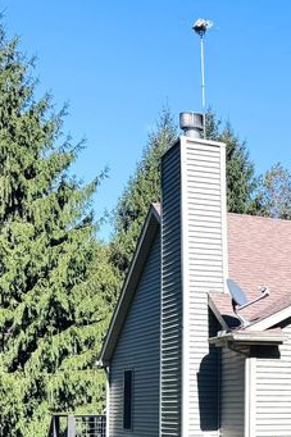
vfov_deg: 26.3
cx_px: 547
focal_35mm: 75
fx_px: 910
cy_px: 374
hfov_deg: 15.3
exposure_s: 1/2833
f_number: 1.78
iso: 80
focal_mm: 6.76
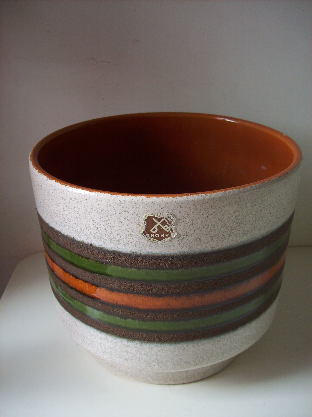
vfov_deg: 51.4
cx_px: 156
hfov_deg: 39.6
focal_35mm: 36
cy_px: 208
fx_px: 433
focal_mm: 6
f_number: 2.7
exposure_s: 1/71.6
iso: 80
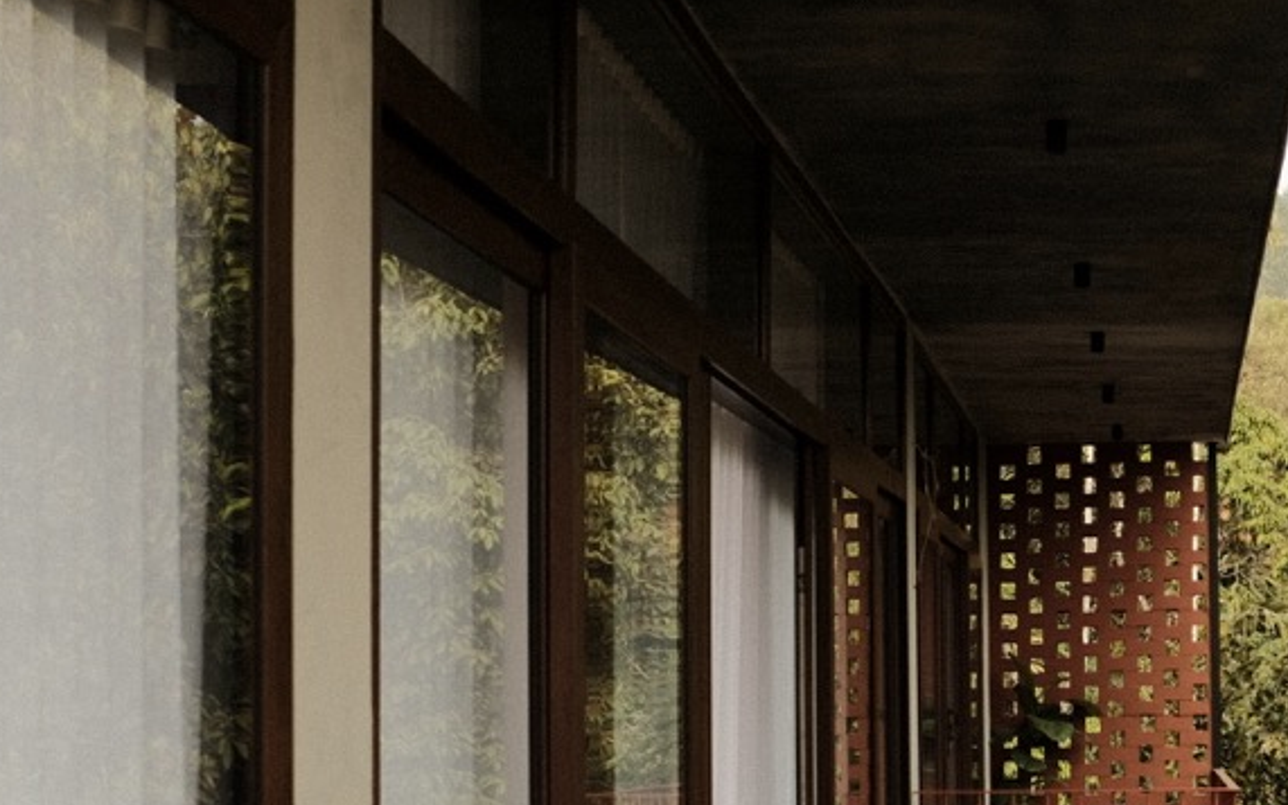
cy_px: 612
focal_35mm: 80
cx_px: 941
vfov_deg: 16.2
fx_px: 2808
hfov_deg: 25.6
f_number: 3.2
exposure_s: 1/500
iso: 200
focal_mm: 23
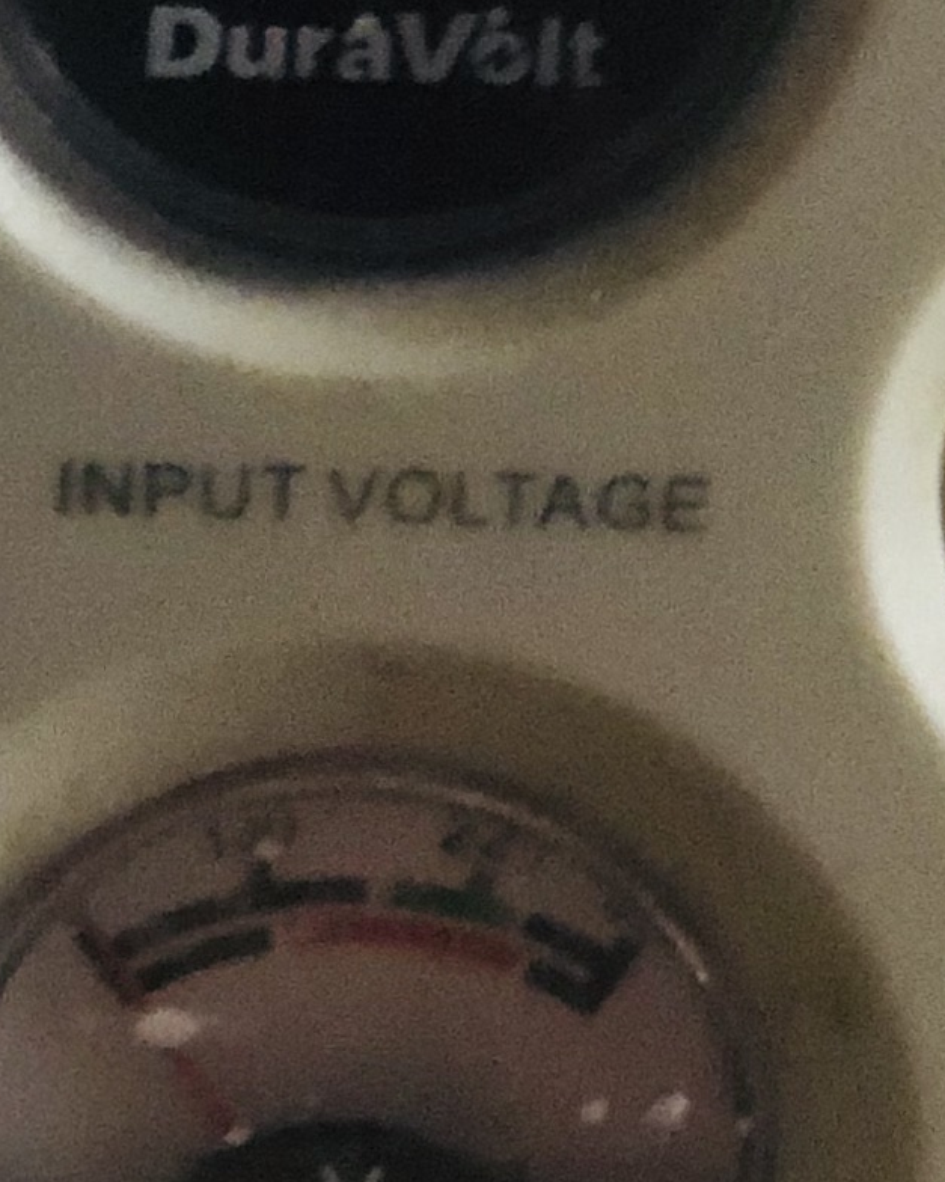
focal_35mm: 261
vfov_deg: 7.4
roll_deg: -1.1
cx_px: 398
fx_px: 9126
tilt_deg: -17.2
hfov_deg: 5.9
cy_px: 568
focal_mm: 6
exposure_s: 1/15
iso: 160
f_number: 2.4
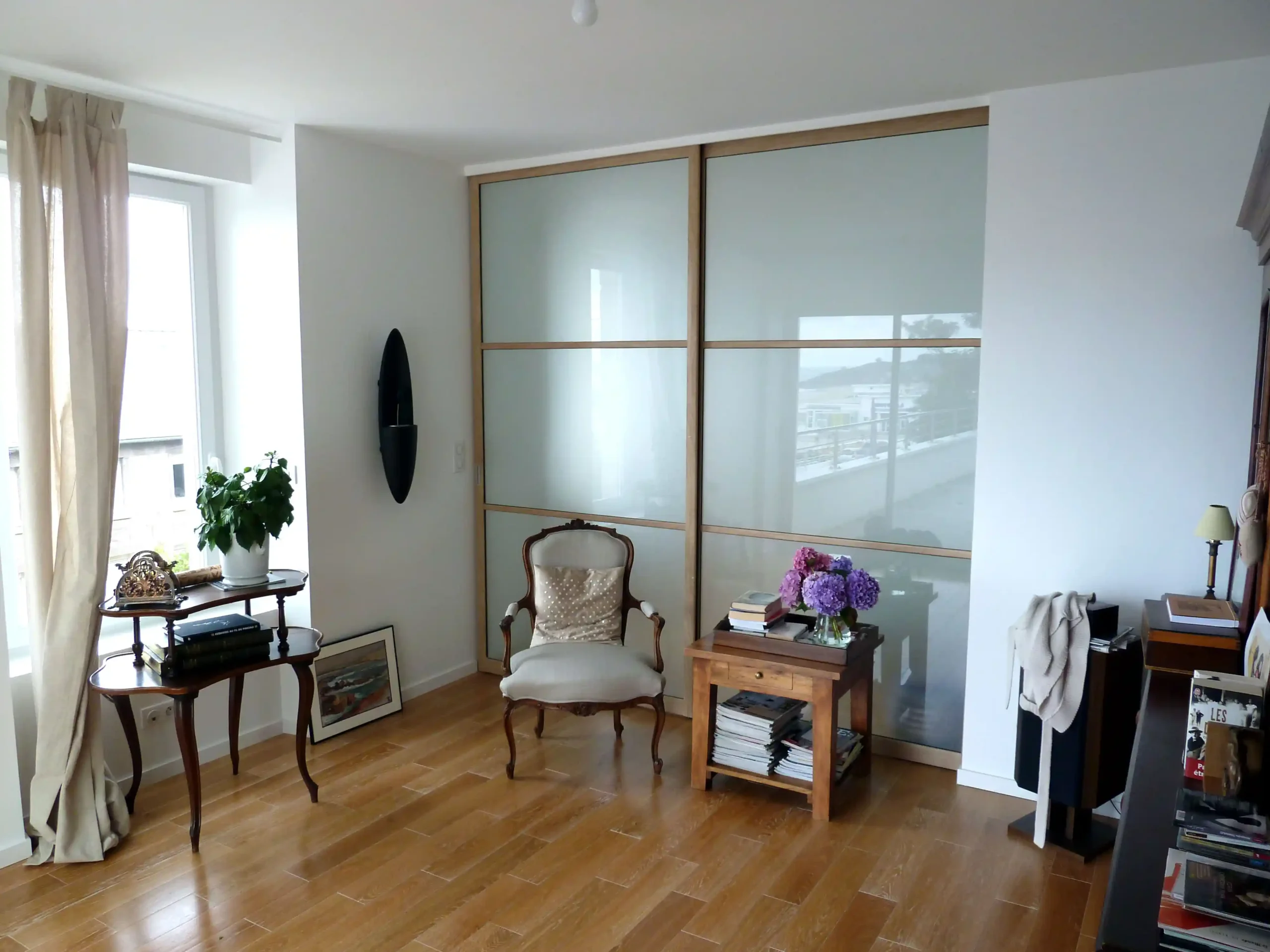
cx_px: 635
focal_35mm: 25
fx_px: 917
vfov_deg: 54.9
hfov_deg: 69.4
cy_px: 476
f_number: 3.3
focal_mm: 4.1
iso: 160
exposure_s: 1/30
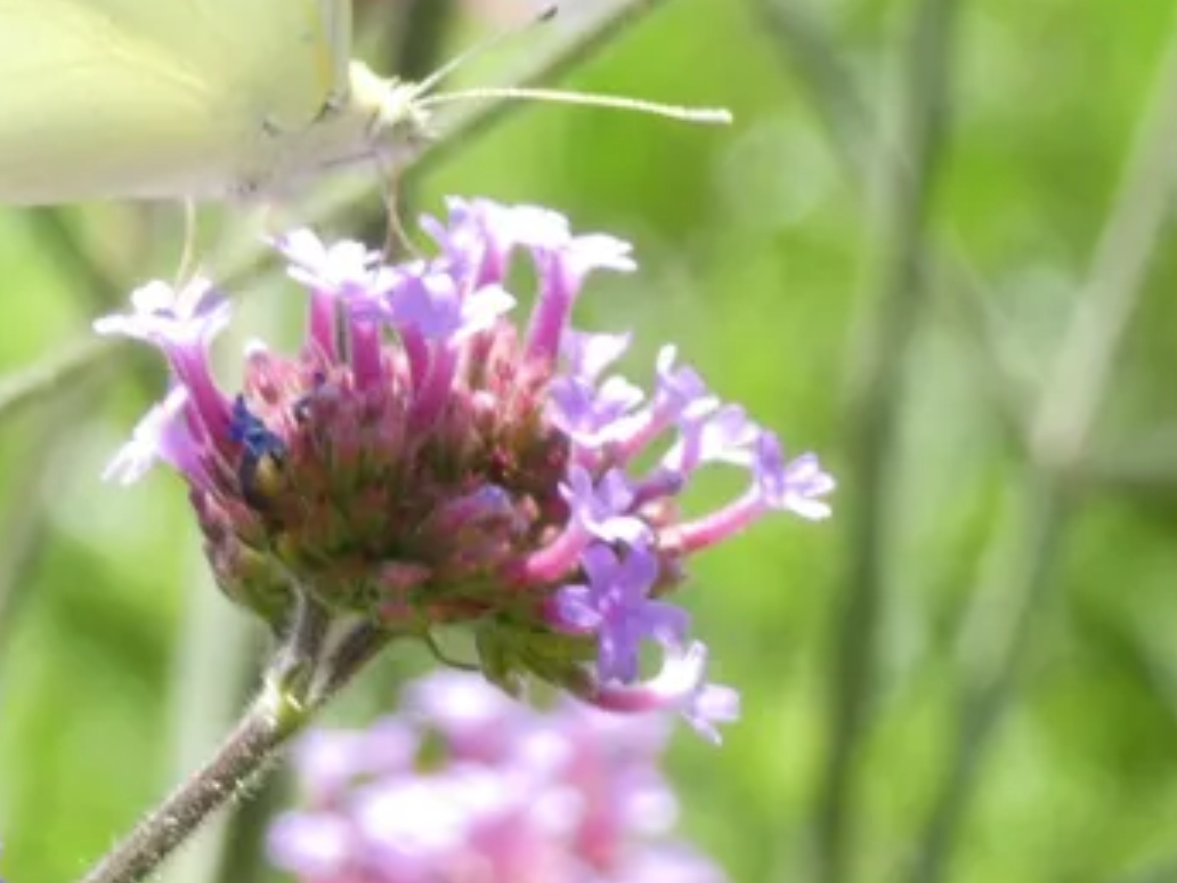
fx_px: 10132
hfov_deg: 6.6
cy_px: 86
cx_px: 243
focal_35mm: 298
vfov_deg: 5.0
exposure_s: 1/100
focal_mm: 28.8
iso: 80
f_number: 5.4
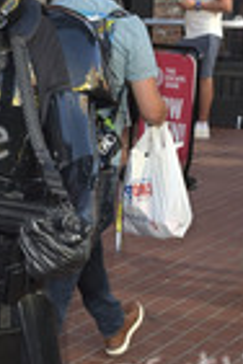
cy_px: 274
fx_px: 921
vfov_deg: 22.2
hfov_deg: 14.5
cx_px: -48
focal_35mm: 91
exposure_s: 1/250
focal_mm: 32
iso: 320
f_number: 6.3
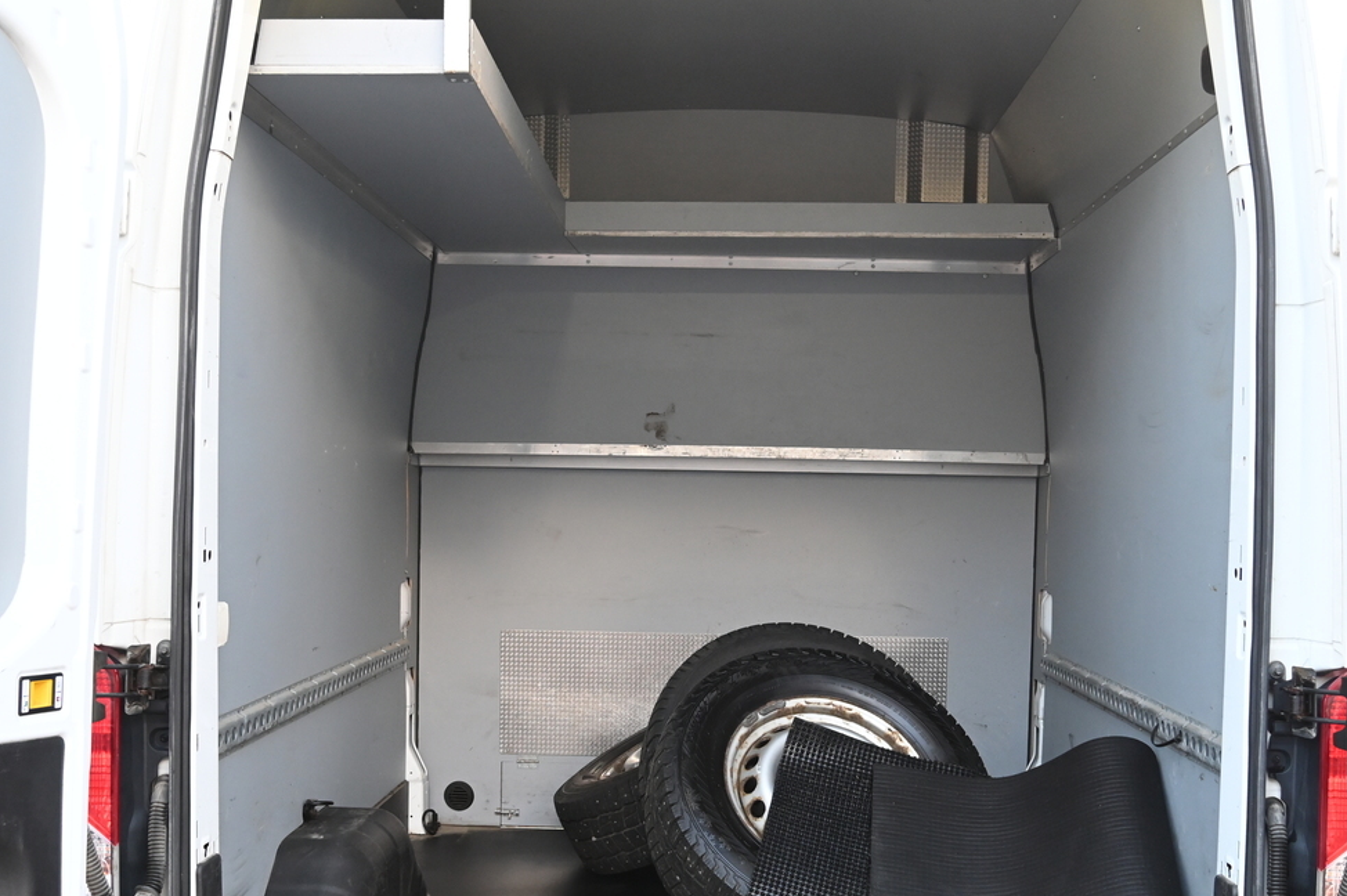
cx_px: 699
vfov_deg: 33.2
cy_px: 564
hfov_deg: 48.5
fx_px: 1496
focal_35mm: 40
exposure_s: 1/200
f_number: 7.1
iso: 2000
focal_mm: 24
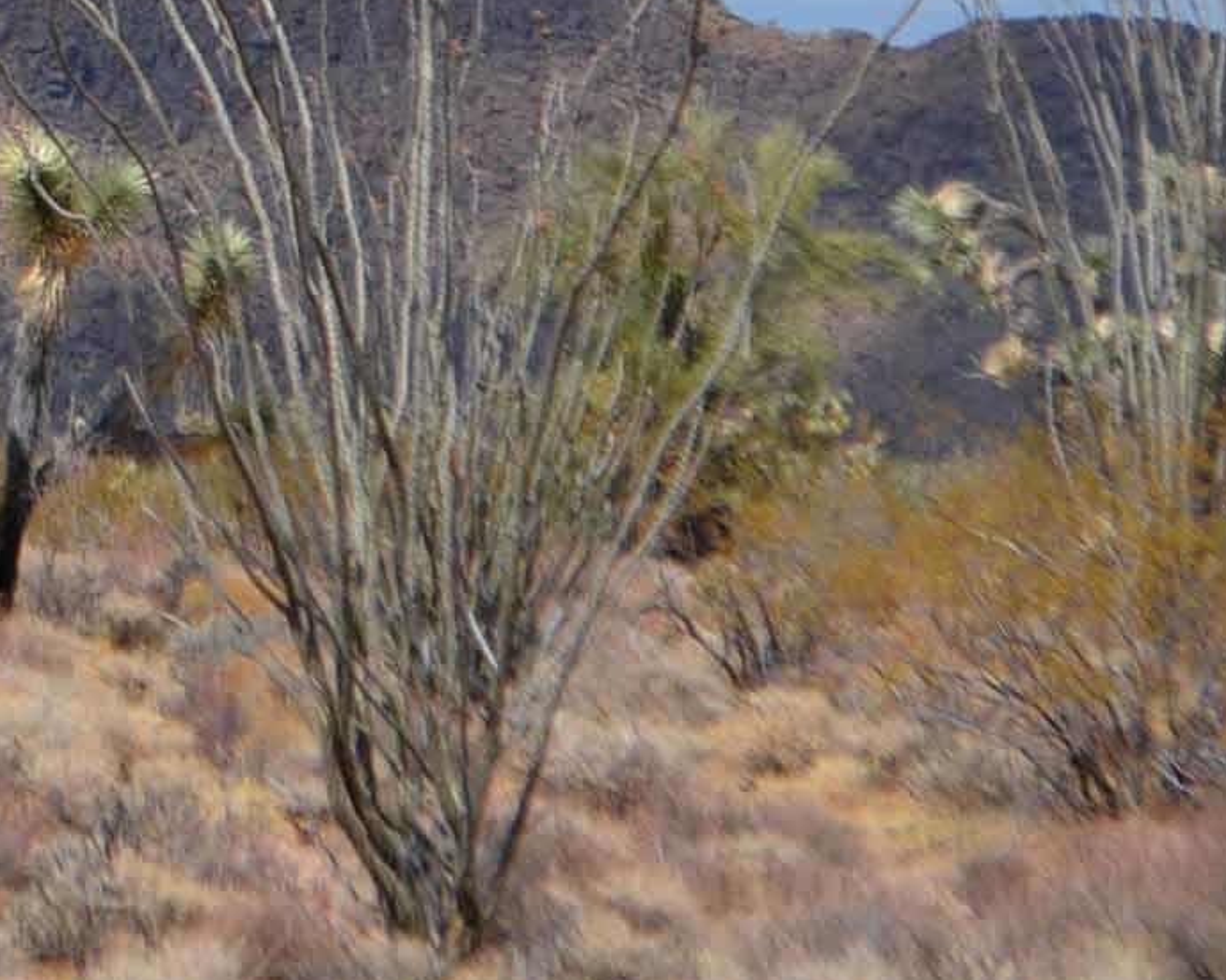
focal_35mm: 336
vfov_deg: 4.6
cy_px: 110
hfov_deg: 5.7
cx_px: -455
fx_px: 12193
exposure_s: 1/1600
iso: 400
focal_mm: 55
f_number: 7.1
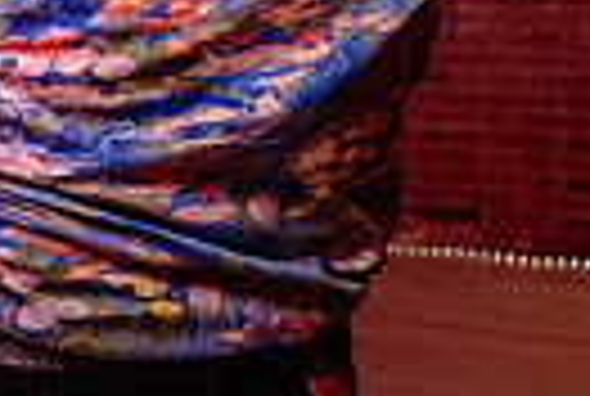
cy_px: 83
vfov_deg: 12.9
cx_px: -540
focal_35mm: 106
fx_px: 1741
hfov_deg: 15.7
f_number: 3.5
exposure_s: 1/125
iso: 1000
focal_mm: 24
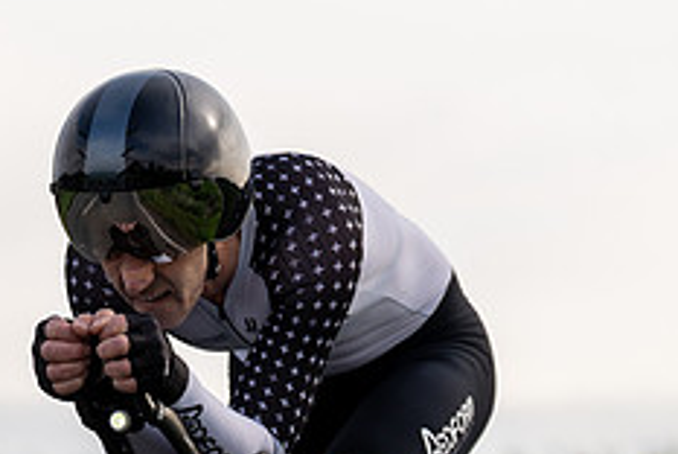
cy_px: 362
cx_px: 15
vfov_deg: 5.0
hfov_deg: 7.4
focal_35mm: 276
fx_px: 5204
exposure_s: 1/1000
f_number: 3.2
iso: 100
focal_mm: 111
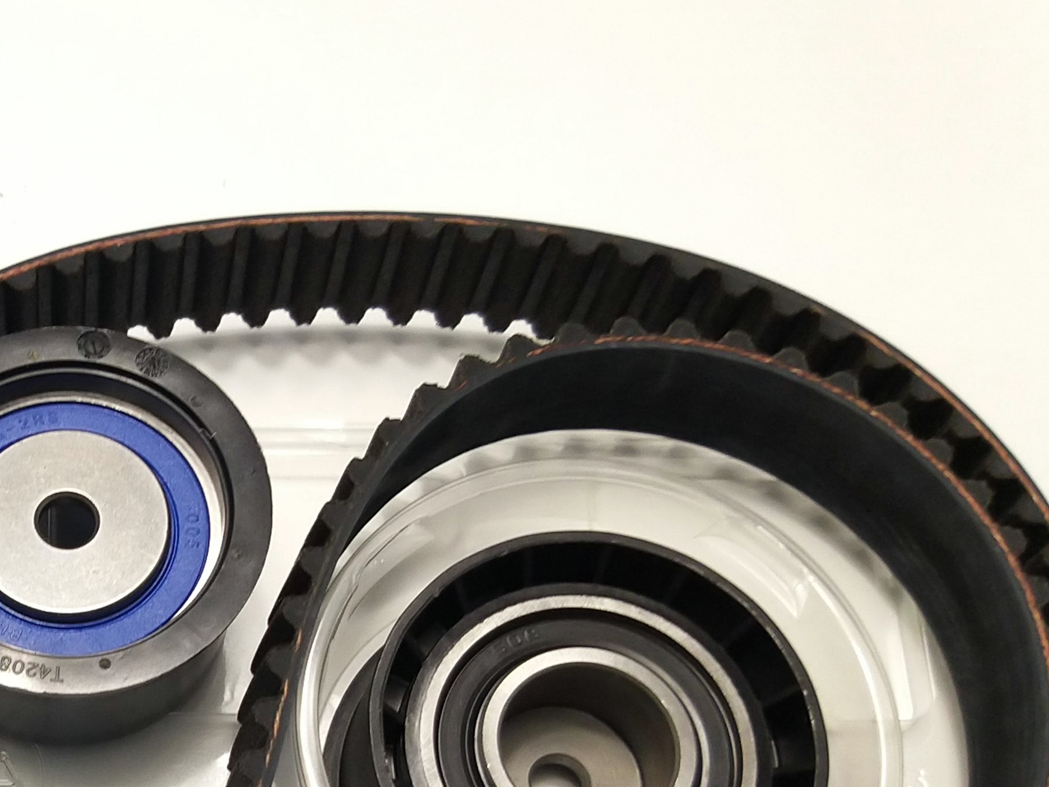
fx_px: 1758
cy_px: 723
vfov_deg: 24.4
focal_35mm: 58
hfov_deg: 31.1
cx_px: 36
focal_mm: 3.93
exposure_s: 1/50
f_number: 1.7
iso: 80
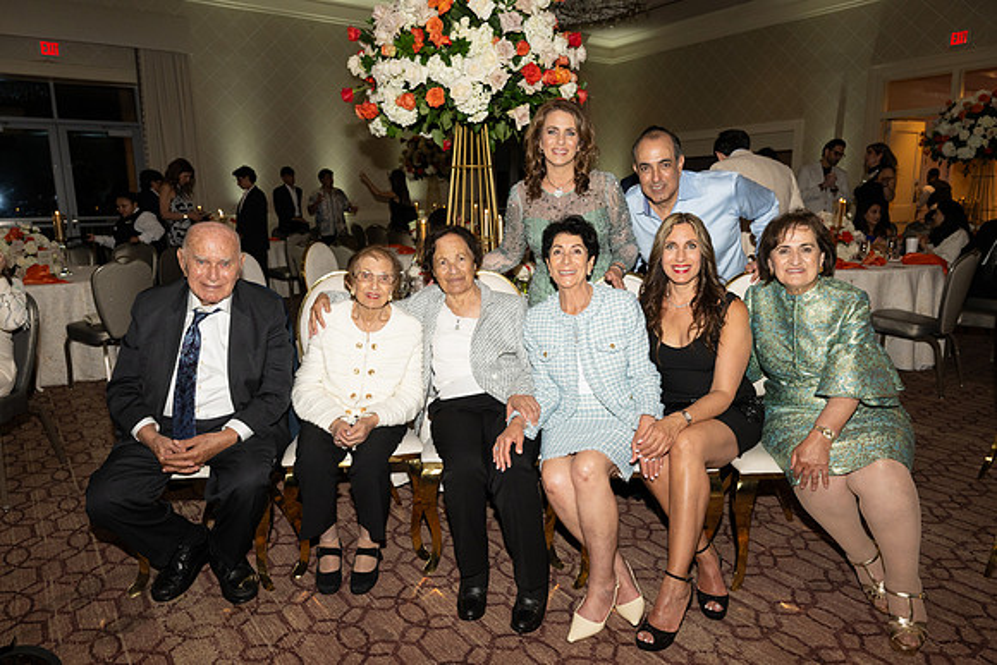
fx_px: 665
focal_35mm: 24
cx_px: 498
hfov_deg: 73.7
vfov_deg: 53.2
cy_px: 332
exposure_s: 1/100
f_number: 5.6
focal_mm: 24
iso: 800
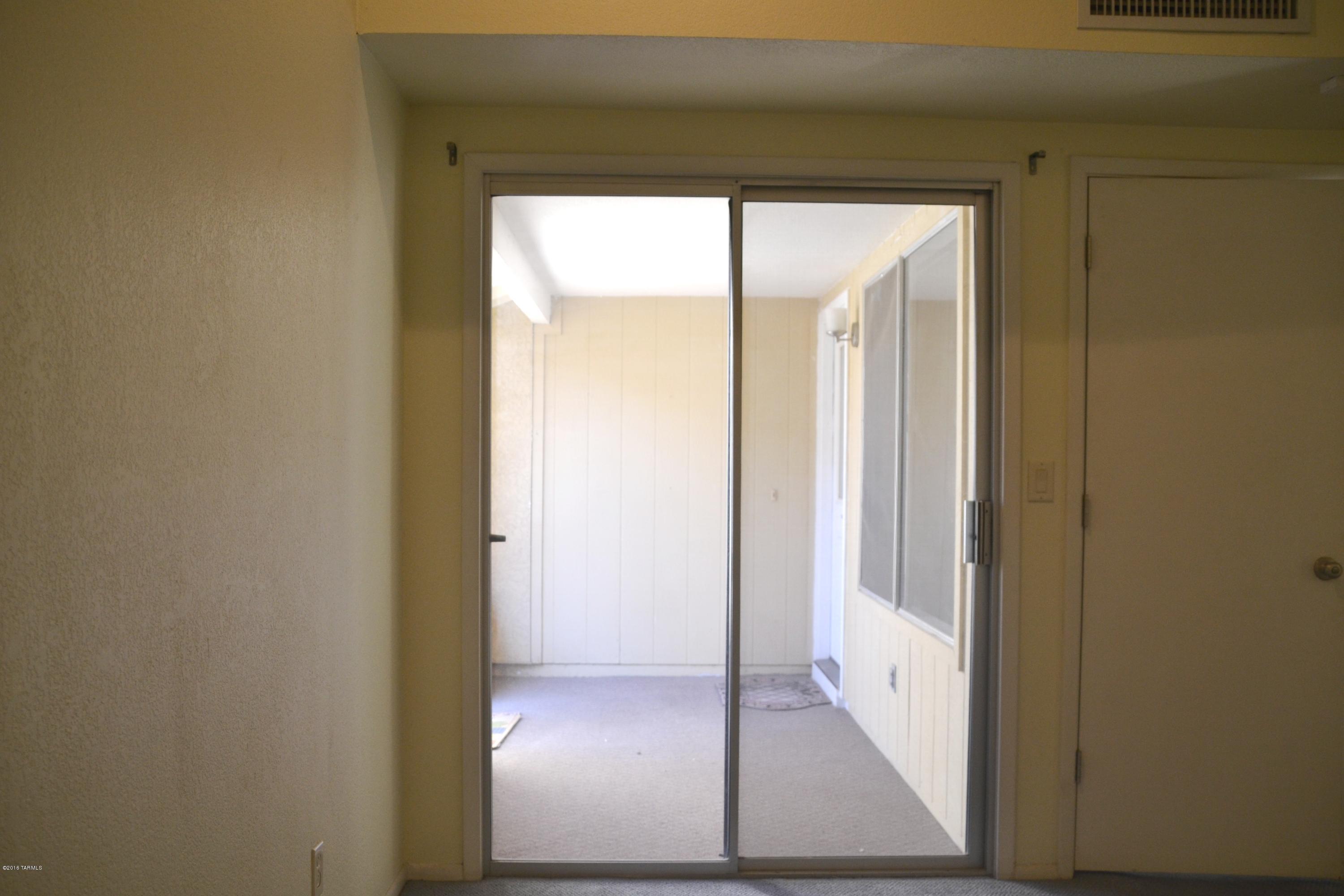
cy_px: 448
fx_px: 1176
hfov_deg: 59.5
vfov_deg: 41.7
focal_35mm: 32
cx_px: 672
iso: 400
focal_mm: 21
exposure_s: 1/60
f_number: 4
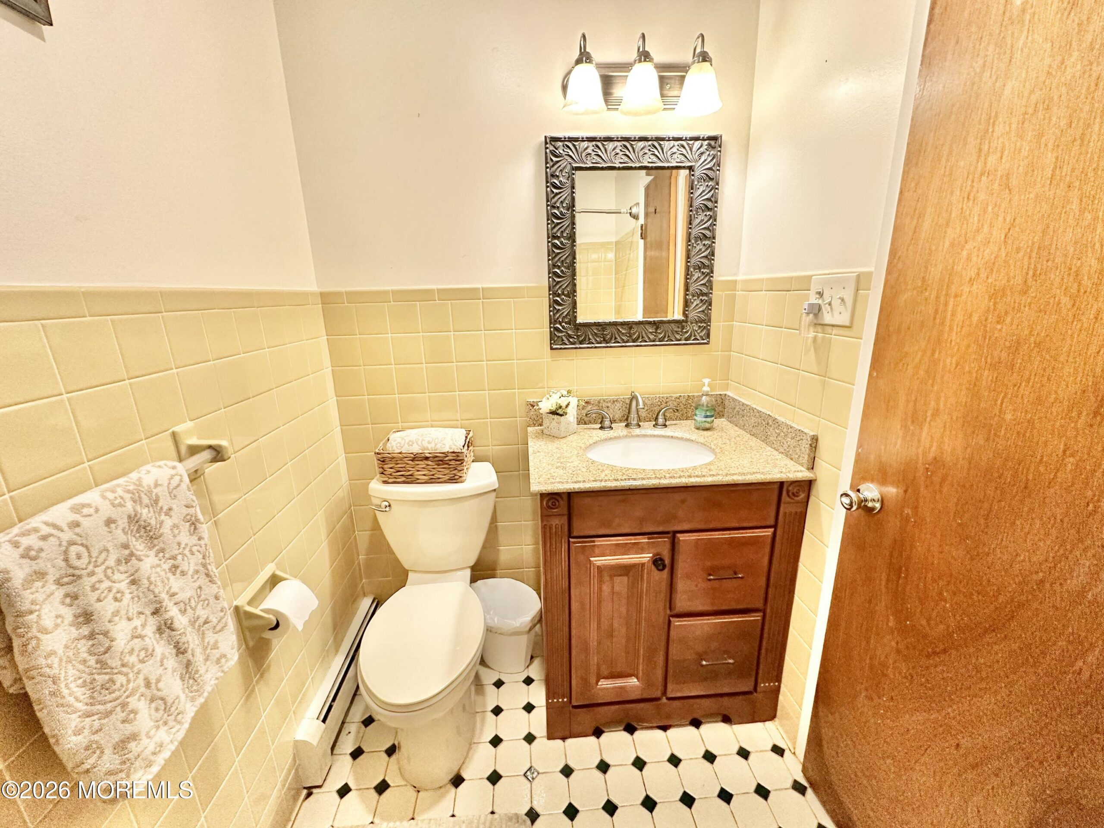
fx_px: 446
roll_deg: +1.9
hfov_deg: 102.1
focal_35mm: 14
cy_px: 414
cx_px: 552
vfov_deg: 85.7
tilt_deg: -15.5
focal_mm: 2.22
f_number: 2.2
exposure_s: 1/120
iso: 250
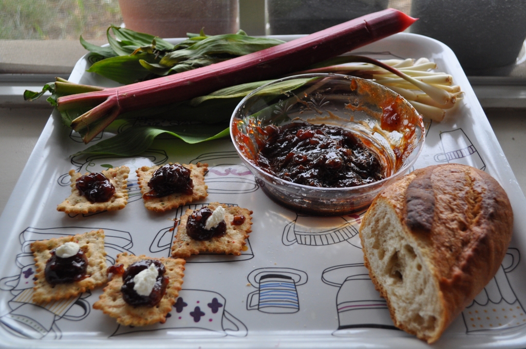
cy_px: 174
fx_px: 569
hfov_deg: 49.6
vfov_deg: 34.1
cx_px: 263
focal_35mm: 39
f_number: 5.6
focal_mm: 26
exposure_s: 1/60
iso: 720
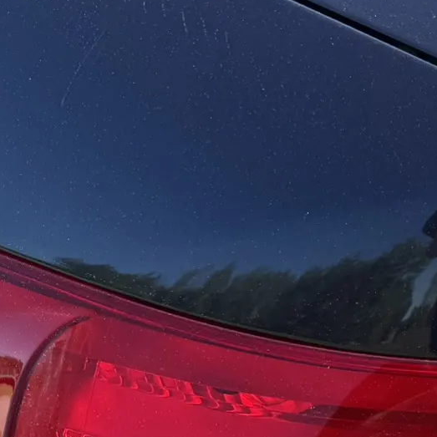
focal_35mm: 83
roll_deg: +0.3
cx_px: 815
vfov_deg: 20.8
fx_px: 1185
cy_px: 289
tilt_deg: -36.4
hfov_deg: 16.8
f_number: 1.78
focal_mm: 6.76
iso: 80
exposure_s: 1/1560
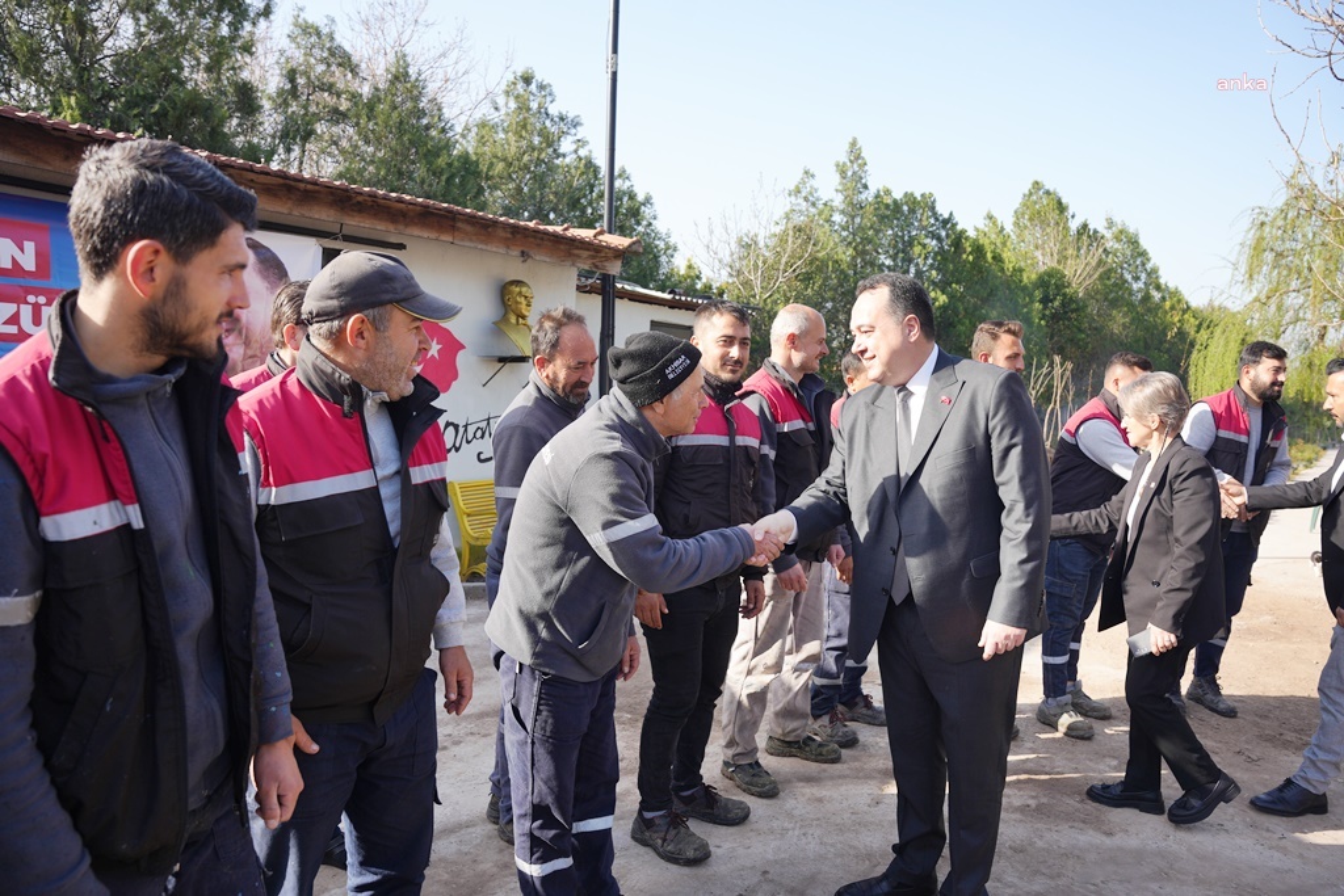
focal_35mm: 24
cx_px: 672
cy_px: 448
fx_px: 896
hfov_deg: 73.7
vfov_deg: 53.1
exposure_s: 1/320
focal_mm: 24
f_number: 4.5
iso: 100
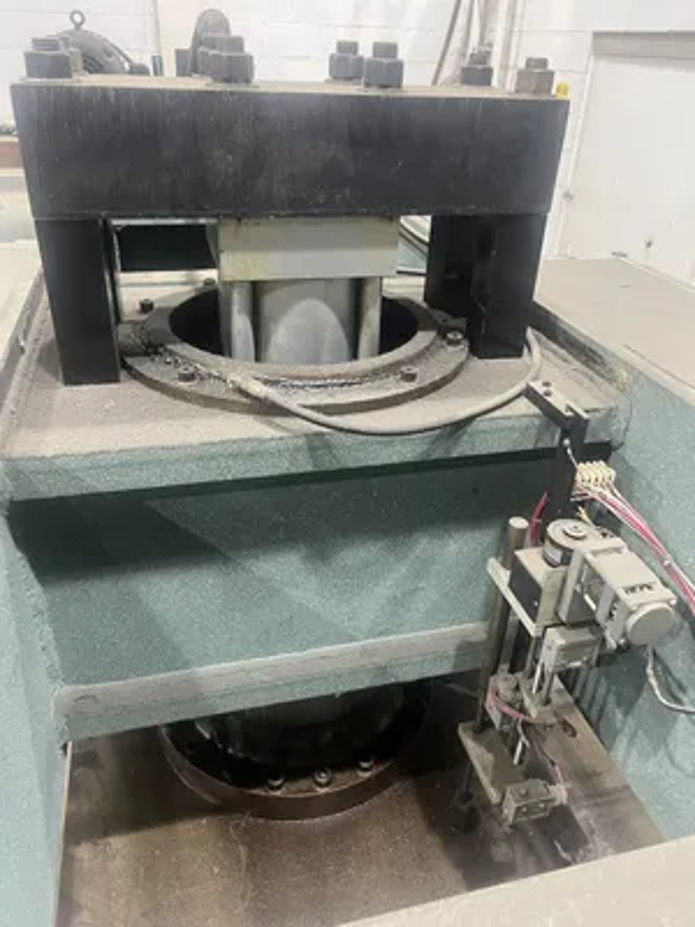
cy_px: 464
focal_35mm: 26
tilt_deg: -28.7
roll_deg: -0.7
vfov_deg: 67.3
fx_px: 696
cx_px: 348
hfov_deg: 53.1
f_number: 1.5
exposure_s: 1/60
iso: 320
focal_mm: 5.7
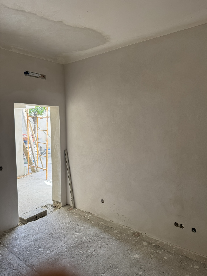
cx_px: 104
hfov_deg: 56.8
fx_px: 191
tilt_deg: -5.2
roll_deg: -0.1
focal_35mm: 24
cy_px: 138
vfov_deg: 71.6
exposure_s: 1/142
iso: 100
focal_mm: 6.76
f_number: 1.78
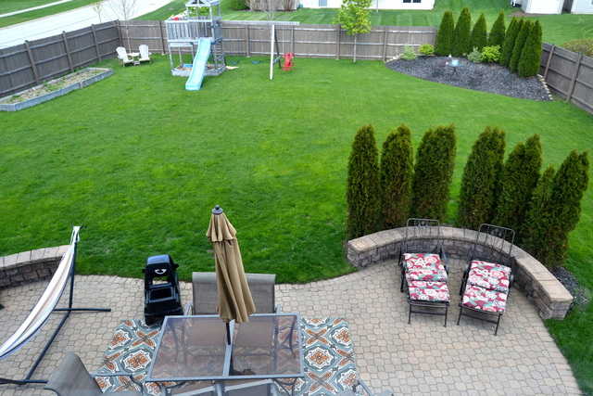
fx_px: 445
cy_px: 198
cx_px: 296
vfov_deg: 48.0
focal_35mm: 27
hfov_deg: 67.4
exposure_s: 1/125
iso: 125
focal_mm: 18
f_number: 5.6
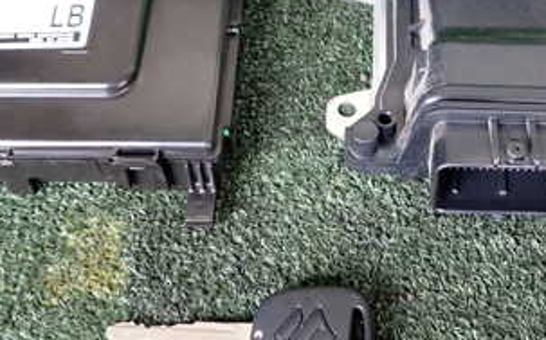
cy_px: 97
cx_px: 296
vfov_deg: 20.5
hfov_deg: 32.5
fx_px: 937
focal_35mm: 63
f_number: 2.3
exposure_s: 1/30
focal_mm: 5.4
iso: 250
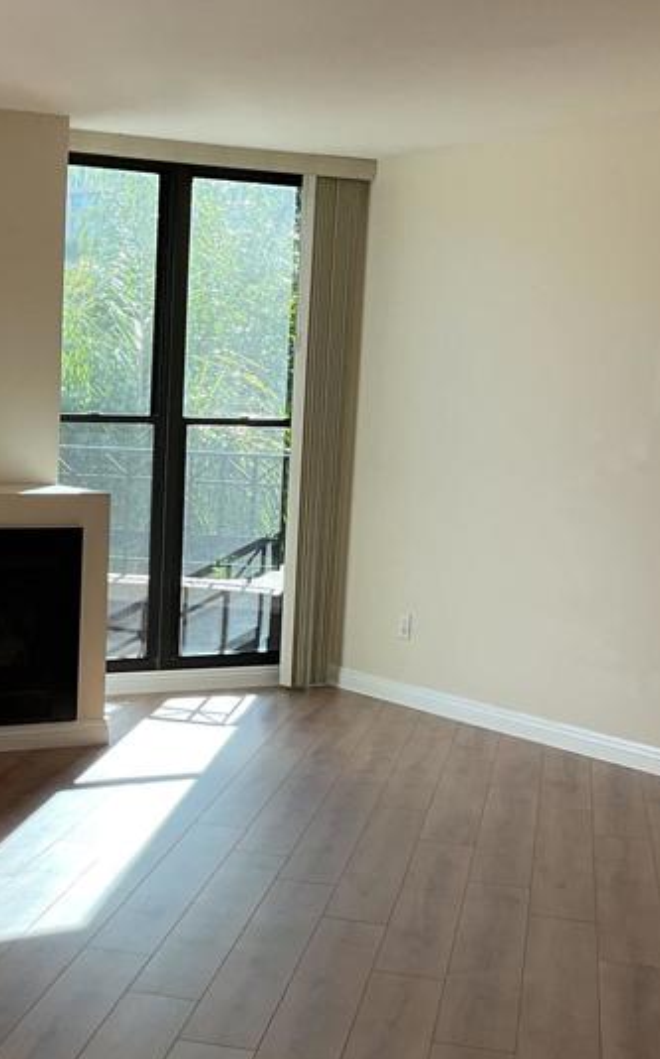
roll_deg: -0.8
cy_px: 587
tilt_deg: -8.1
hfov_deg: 21.4
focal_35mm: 59
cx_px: 55
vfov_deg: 34.5
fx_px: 1701
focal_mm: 3
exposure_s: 1/131
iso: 16
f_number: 1.8
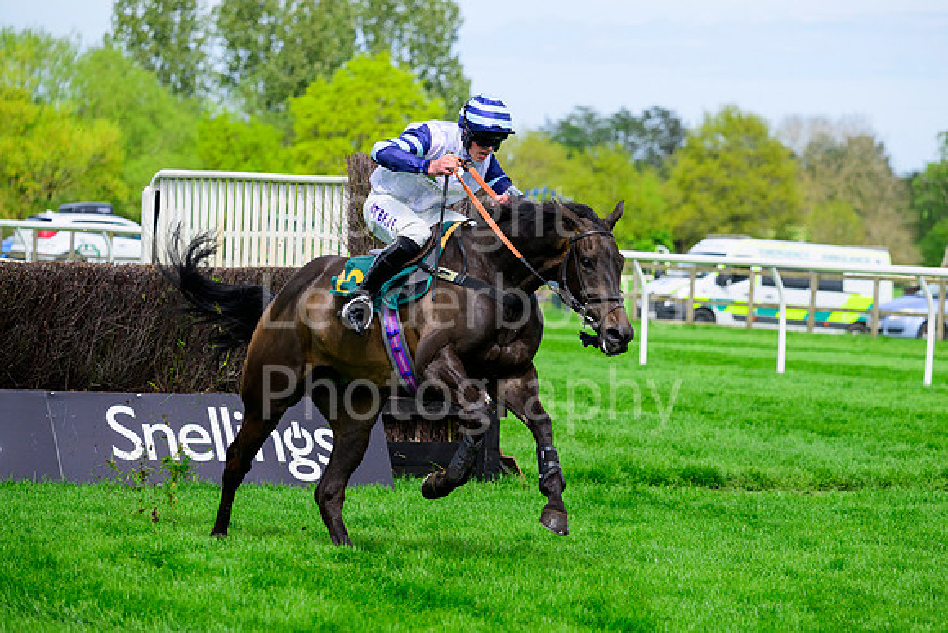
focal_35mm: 190
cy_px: 316
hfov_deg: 10.8
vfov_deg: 7.2
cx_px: 474
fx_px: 5004
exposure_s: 1/3200
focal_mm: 190
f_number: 6.3
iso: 1000
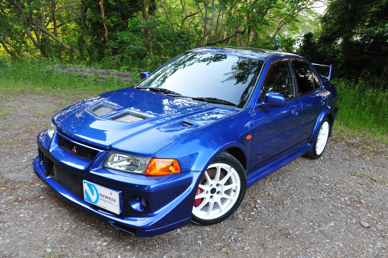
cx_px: 194
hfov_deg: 62.0
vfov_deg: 43.5
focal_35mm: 30
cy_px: 129
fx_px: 323
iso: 800
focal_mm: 20
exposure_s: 1/30
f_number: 10
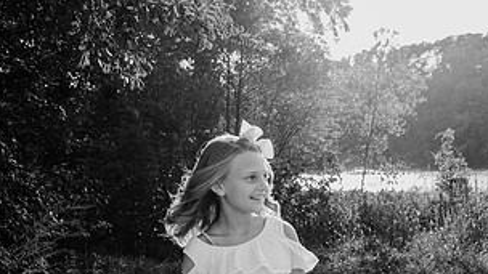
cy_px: 296
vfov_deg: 23.5
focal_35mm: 48
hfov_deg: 39.9
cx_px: 433
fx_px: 621
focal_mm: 24
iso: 200
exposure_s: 1/640
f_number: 3.5
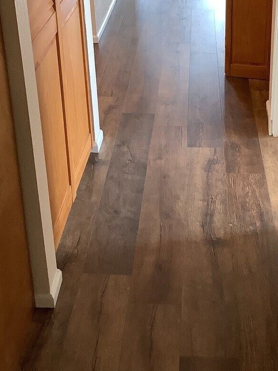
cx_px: 173
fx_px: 611
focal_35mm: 57
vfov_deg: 32.4
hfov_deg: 25.6
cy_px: 52
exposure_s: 1/50
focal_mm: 3.3
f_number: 2.4
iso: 125
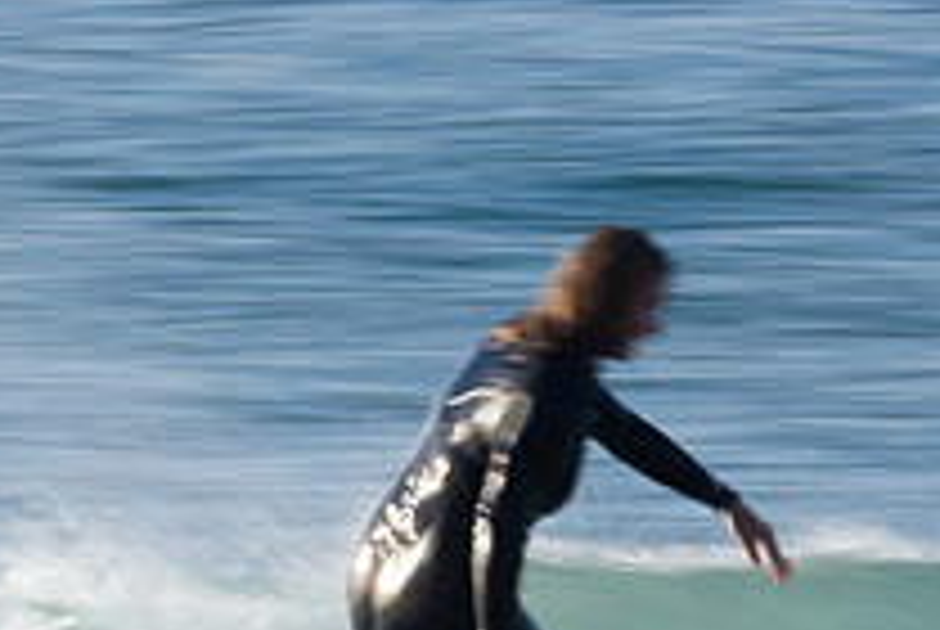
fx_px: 54387
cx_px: 391
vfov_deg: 0.7
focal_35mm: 2080
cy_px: 817
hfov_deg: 1.0
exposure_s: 1/20
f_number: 29
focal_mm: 500
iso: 125
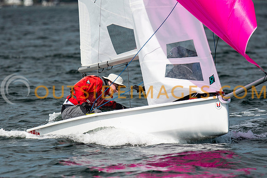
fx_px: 4005
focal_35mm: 540
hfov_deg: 3.8
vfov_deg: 2.5
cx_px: 108
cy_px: 103
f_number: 5
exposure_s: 1/6400
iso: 320
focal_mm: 300
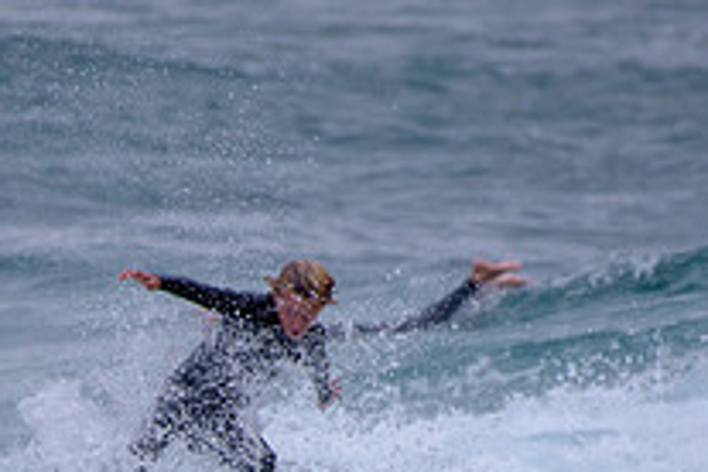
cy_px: 564
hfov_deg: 1.2
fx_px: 33765
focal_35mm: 1717
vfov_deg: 0.8
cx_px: 73
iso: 180
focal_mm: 500
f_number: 5.6
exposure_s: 1/2000
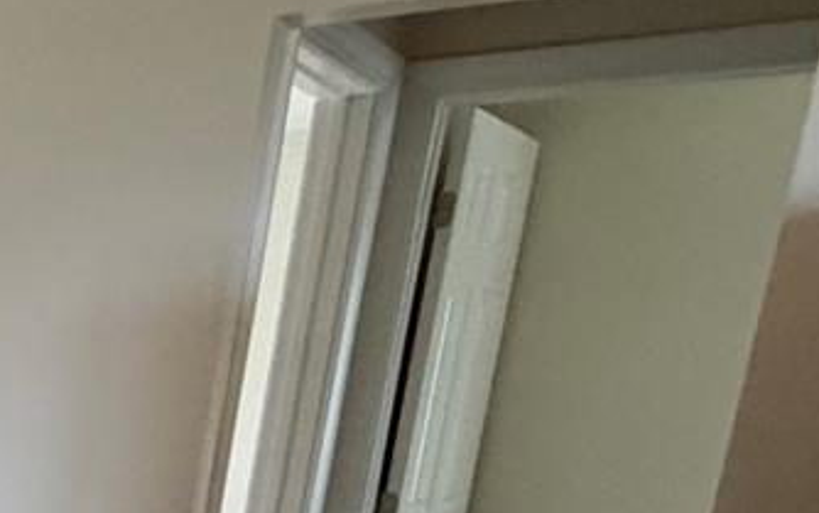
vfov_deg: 19.0
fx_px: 1429
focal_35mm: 64
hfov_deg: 20.2
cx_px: -733
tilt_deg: -12.0
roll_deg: -0.8
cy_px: 646
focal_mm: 2.22
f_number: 2.2
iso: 400
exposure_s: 1/60
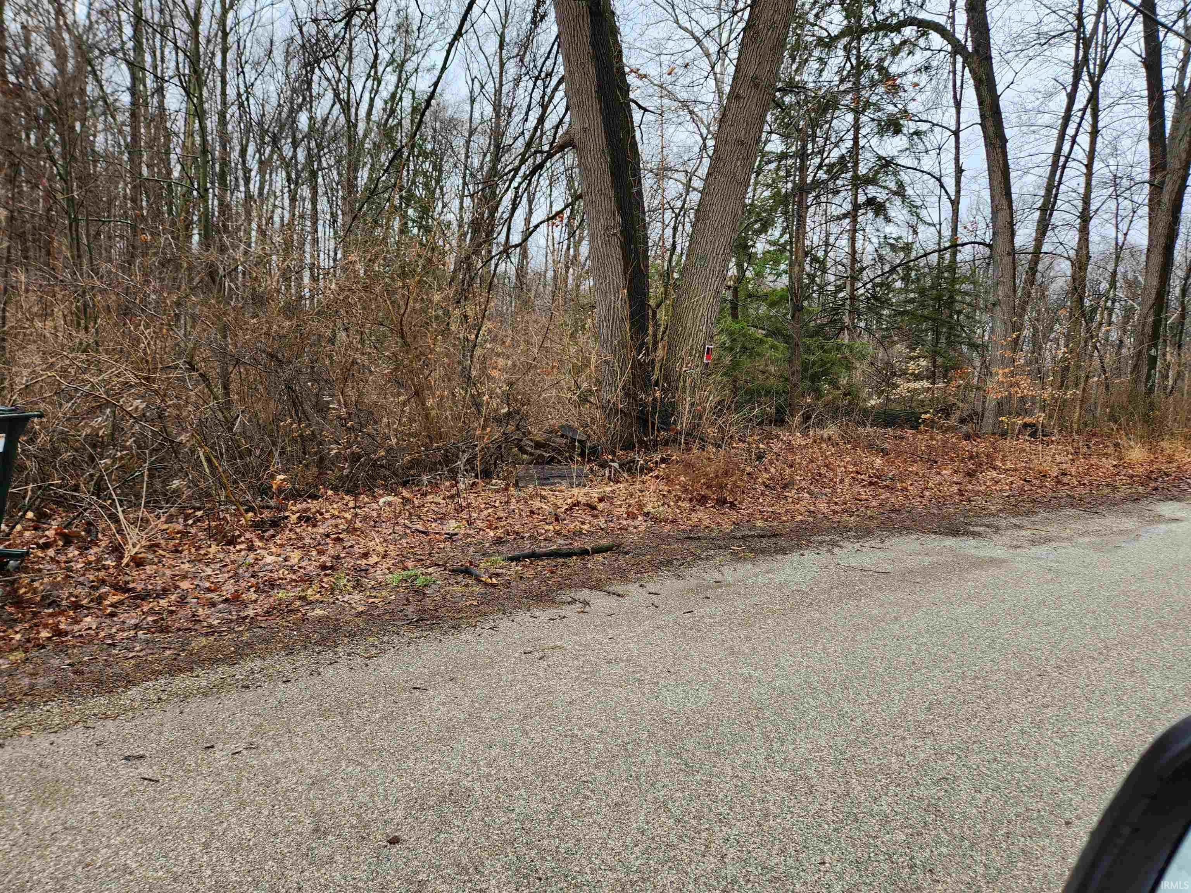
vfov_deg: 58.9
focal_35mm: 23
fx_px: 791
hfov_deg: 73.9
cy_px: 446
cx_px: 596
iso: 20
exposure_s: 1/286
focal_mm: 5.4
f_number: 1.8
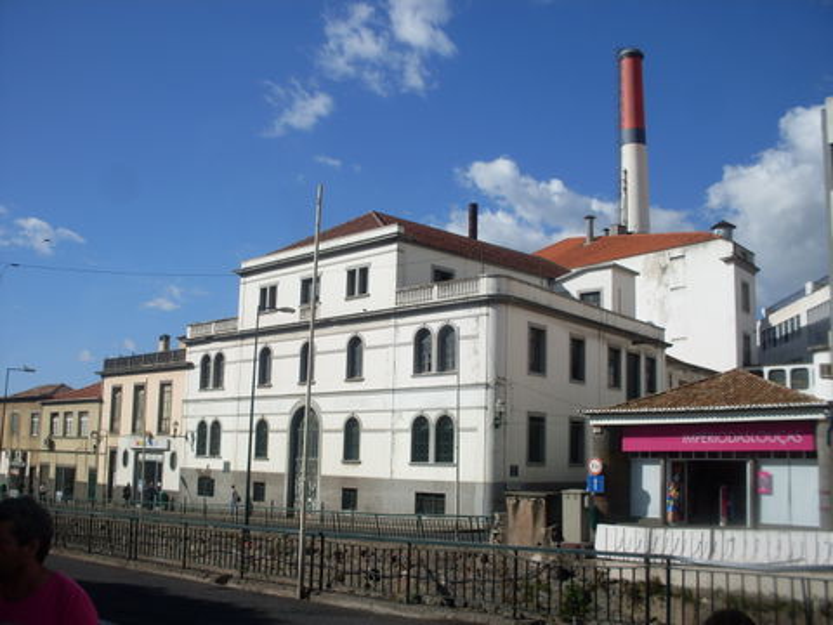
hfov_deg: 49.0
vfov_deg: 37.7
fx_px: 914
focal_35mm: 38
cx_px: 416
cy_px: 312
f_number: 8.4
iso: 80
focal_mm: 6.3
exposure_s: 1/350
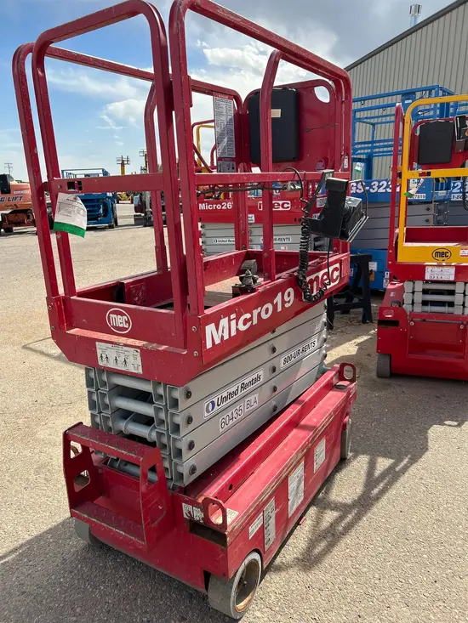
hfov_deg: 53.1
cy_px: 312
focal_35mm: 26
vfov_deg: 67.3
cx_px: 234
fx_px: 469
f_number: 1.5
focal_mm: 5.7
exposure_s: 1/2083
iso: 50
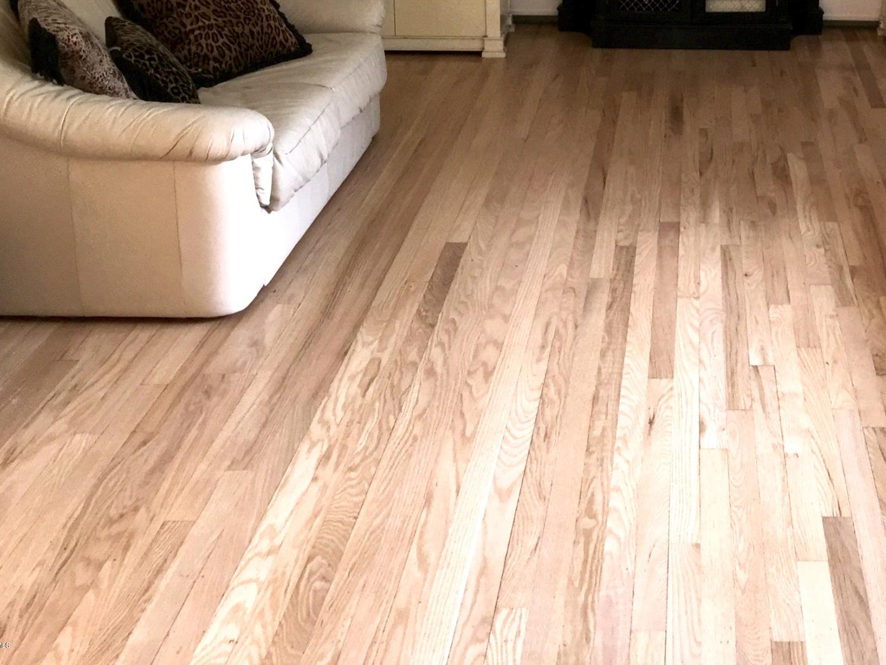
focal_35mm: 56
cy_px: 43
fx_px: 1433
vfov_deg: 25.2
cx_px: 769
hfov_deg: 32.9
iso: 32
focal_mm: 4.15
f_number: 2.2
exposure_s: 1/30
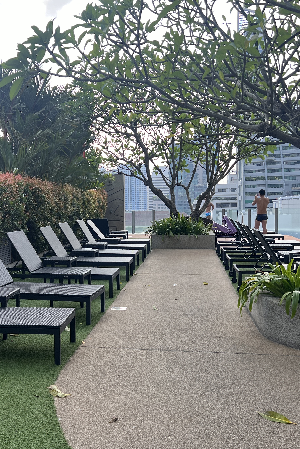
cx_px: 110
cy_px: 236
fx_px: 475
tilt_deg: -1.1
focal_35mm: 38
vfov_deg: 50.7
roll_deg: -2.4
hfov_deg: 34.8
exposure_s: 1/1135
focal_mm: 5.7
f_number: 1.5
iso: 50
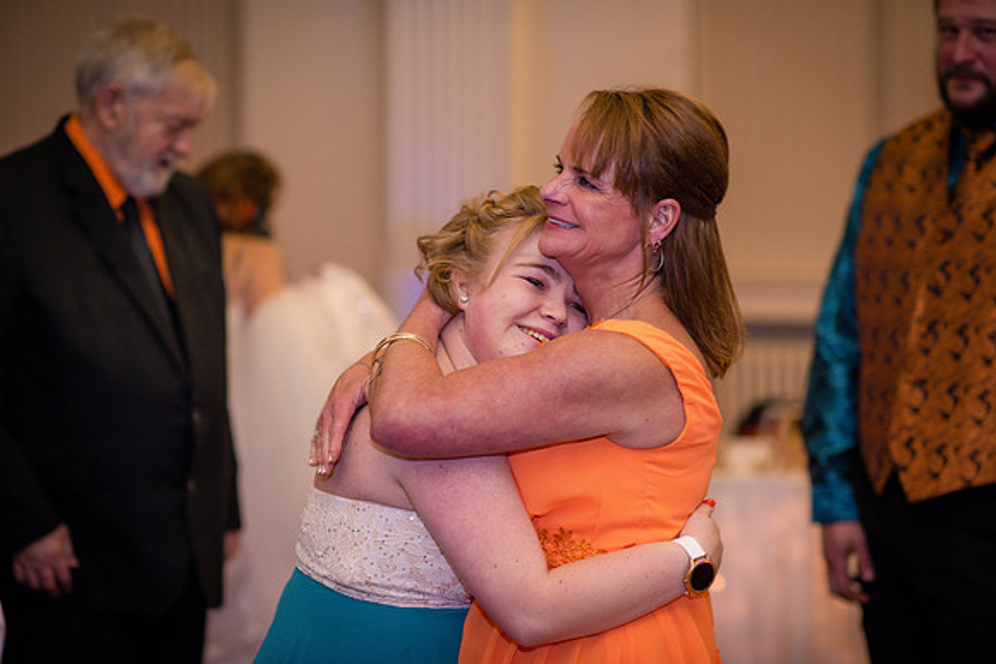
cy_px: 332
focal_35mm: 85
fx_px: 2352
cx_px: 498
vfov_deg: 16.1
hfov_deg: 23.9
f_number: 2.2
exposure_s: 1/125
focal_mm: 85
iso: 640
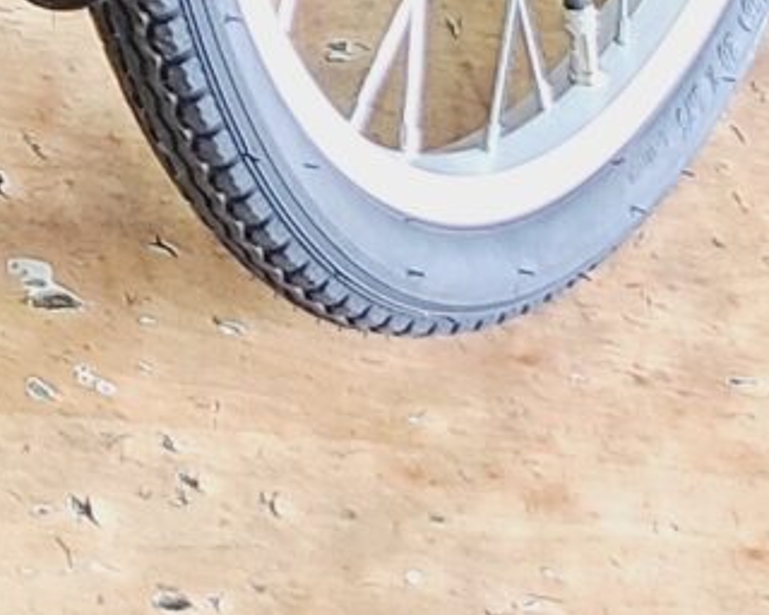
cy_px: -1506
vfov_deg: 6.6
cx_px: -899
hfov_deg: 8.8
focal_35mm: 203
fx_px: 4620
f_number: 1.8
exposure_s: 1/50
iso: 80
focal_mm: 5.4
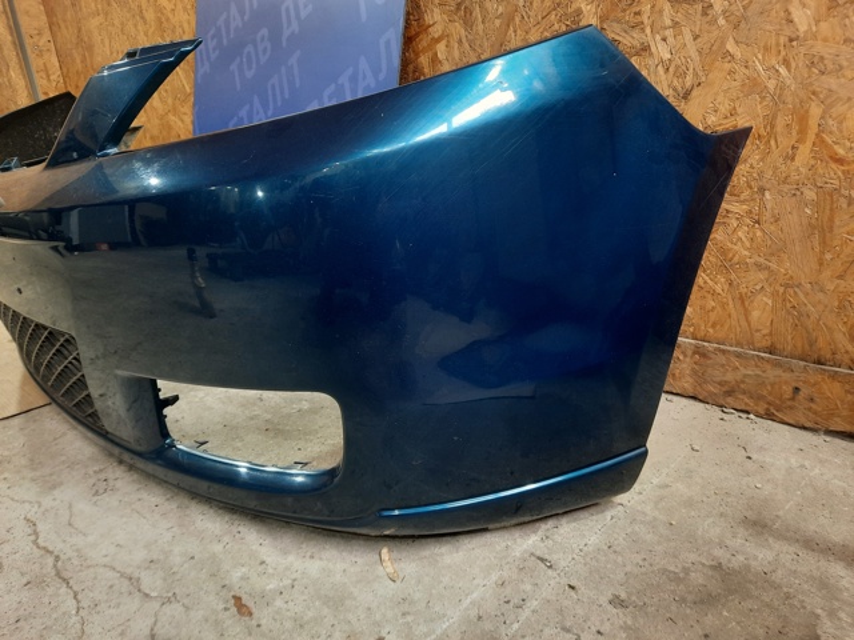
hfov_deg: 69.4
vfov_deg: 54.9
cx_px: 427
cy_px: 320
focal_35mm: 25
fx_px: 617
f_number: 2
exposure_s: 1/33
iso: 250
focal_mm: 4.6
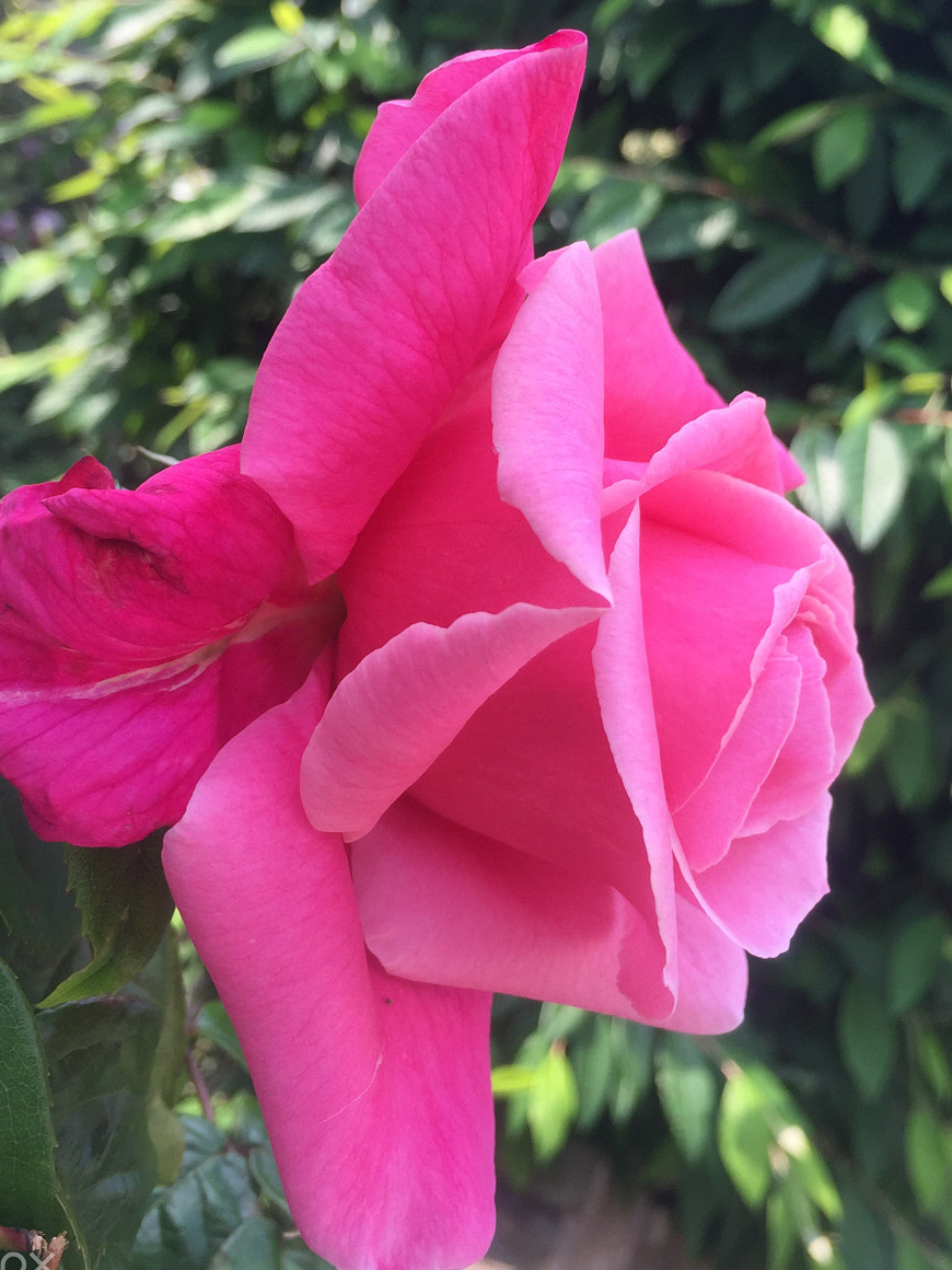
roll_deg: -15.2
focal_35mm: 40
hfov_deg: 35.9
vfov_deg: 46.7
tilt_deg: +5.8
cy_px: 545
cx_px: 440
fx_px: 1467
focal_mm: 4.15
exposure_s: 1/439
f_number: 2.2
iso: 32
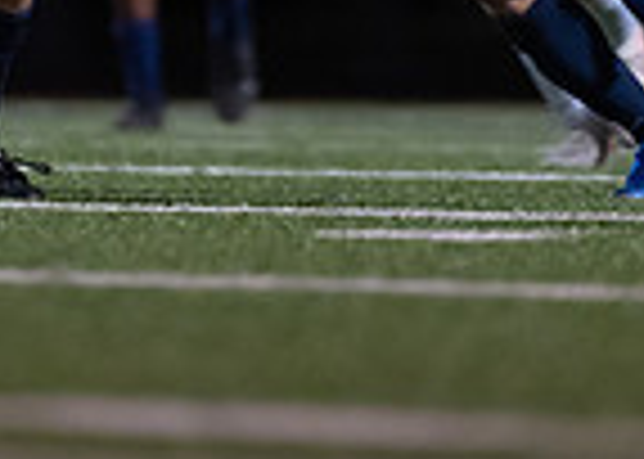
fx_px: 17879
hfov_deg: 2.1
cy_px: -434
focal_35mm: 978
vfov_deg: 1.5
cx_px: 420
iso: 2500
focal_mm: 200
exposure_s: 1/1000
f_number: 2.8
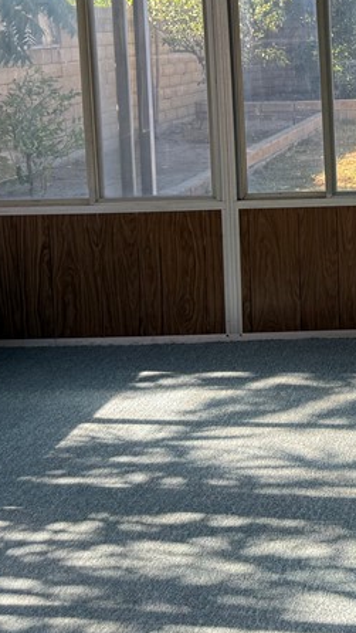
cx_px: 502
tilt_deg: -4.1
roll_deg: +1.6
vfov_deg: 33.5
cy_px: 95
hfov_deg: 18.3
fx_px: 1007
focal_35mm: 60
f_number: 1.78
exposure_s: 1/277
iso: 64
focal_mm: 6.76
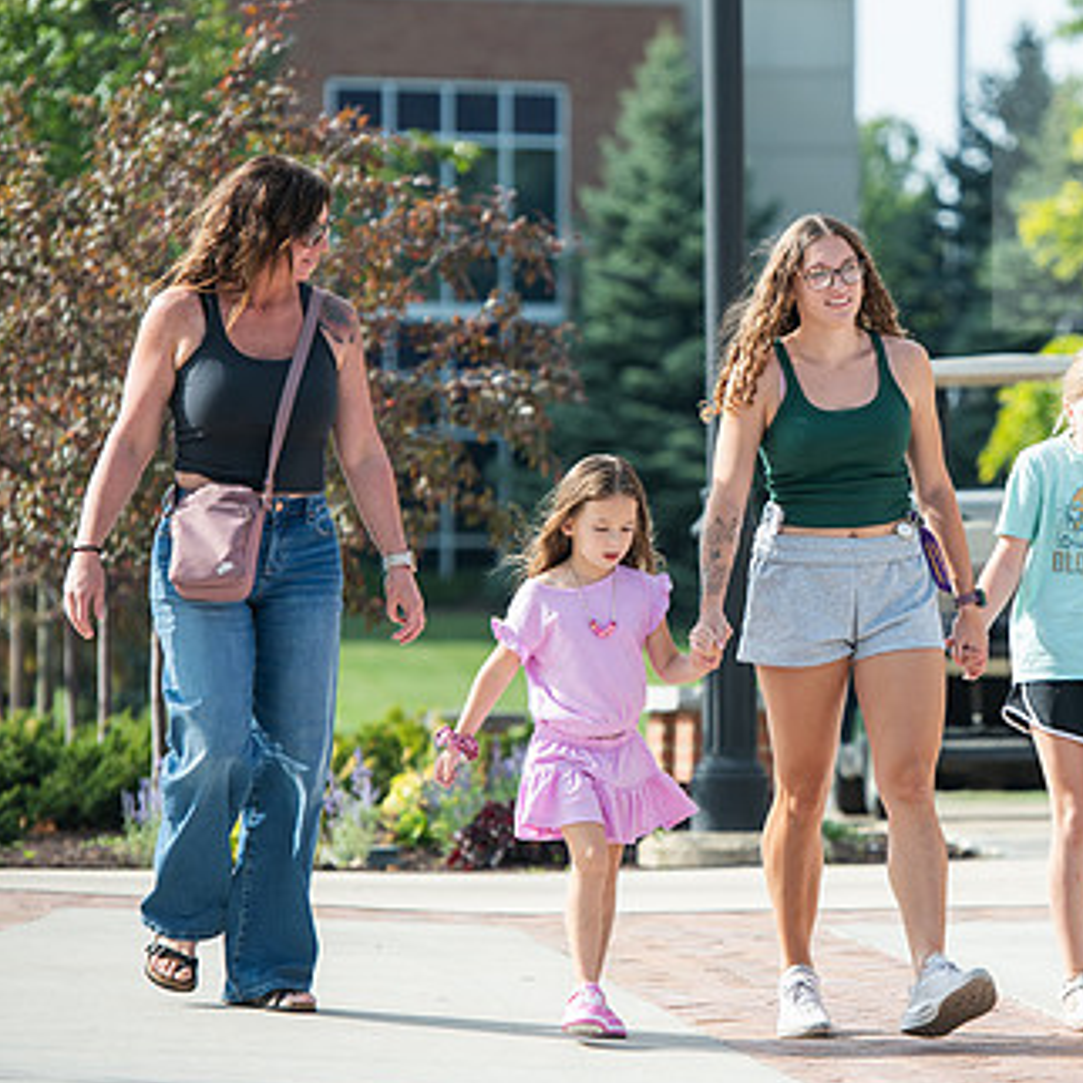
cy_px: 456
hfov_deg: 7.4
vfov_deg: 7.4
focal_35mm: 237
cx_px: 891
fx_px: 8389
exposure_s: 1/640
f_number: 4
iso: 160
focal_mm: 155
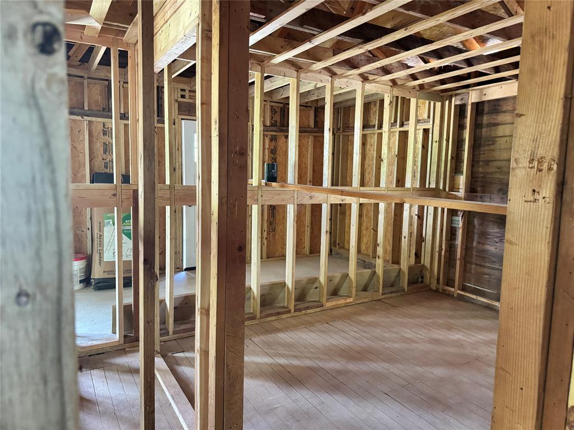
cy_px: 215
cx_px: 287
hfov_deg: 71.6
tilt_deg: -7.1
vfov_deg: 56.8
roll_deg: -1.2
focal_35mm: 24
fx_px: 398
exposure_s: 1/60
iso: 800
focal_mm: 6.76
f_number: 1.78
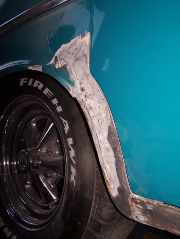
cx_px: 90
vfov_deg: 49.0
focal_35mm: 38
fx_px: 263
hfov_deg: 37.7
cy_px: 120
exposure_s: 1/60
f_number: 2.8
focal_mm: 6.3
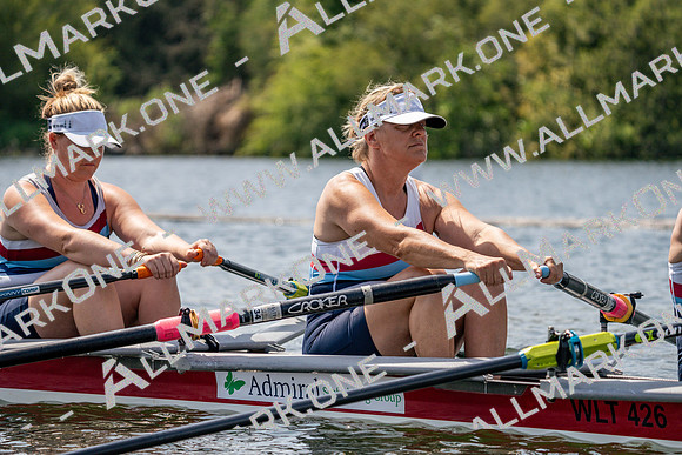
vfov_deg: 6.9
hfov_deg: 10.3
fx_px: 3790
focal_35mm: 200
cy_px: 228
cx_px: 341
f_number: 5.6
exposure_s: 1/1600
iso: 200
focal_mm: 200
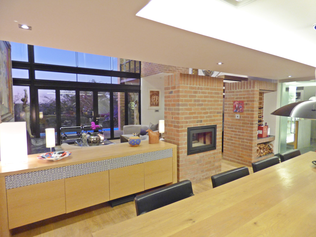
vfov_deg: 66.0
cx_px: 158
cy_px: 118
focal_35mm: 20
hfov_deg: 81.7
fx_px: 183
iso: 250
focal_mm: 3.58
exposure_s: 1/8
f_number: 2.8
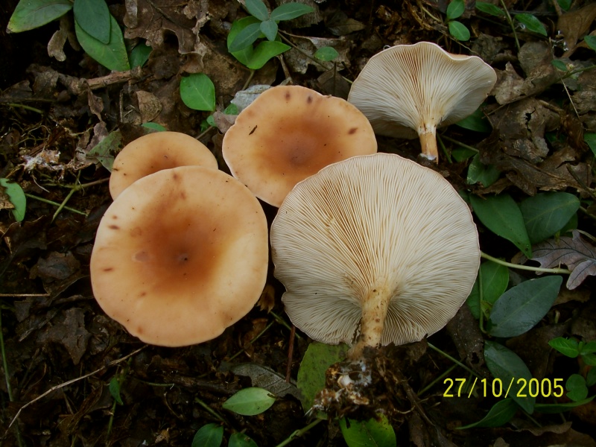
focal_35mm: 35
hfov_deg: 52.6
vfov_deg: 40.7
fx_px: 603
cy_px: 224
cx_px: 298
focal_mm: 6
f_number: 2.8
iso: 80
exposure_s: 1/125
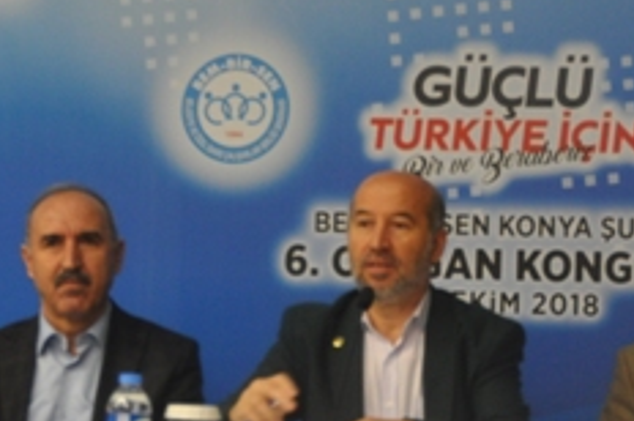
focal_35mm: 103
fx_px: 1818
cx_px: 454
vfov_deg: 13.1
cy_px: 329
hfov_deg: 19.7
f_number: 4
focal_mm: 25
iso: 800
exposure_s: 1/60
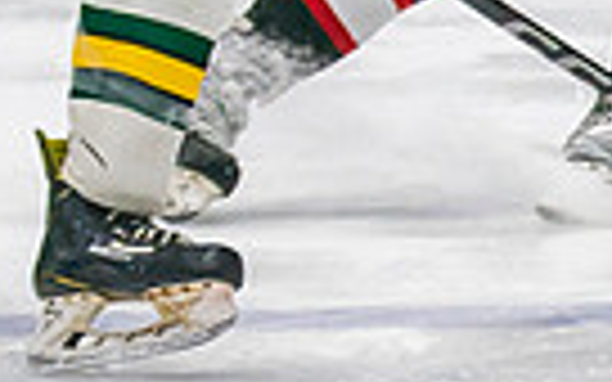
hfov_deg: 2.0
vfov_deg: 1.3
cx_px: 893
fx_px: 17229
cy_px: -294
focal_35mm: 1033
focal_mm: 105
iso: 640
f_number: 2.8
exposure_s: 1/640
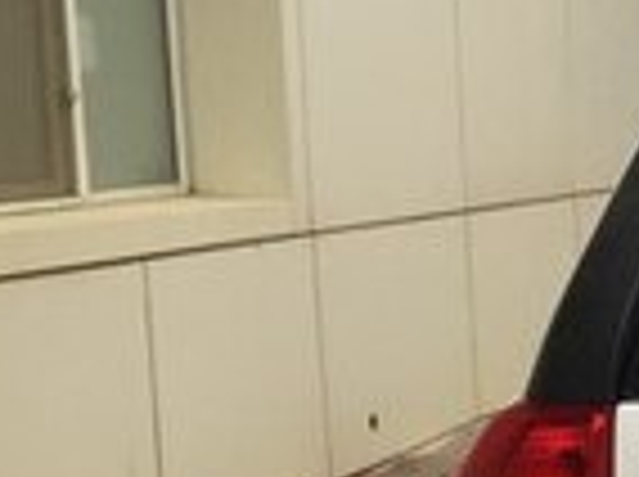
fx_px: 2488
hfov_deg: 12.4
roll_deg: -1.5
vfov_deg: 10.8
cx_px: 1386
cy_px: 502
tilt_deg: -9.7
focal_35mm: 135
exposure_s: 1/557
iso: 32
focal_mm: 4.15
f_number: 2.2
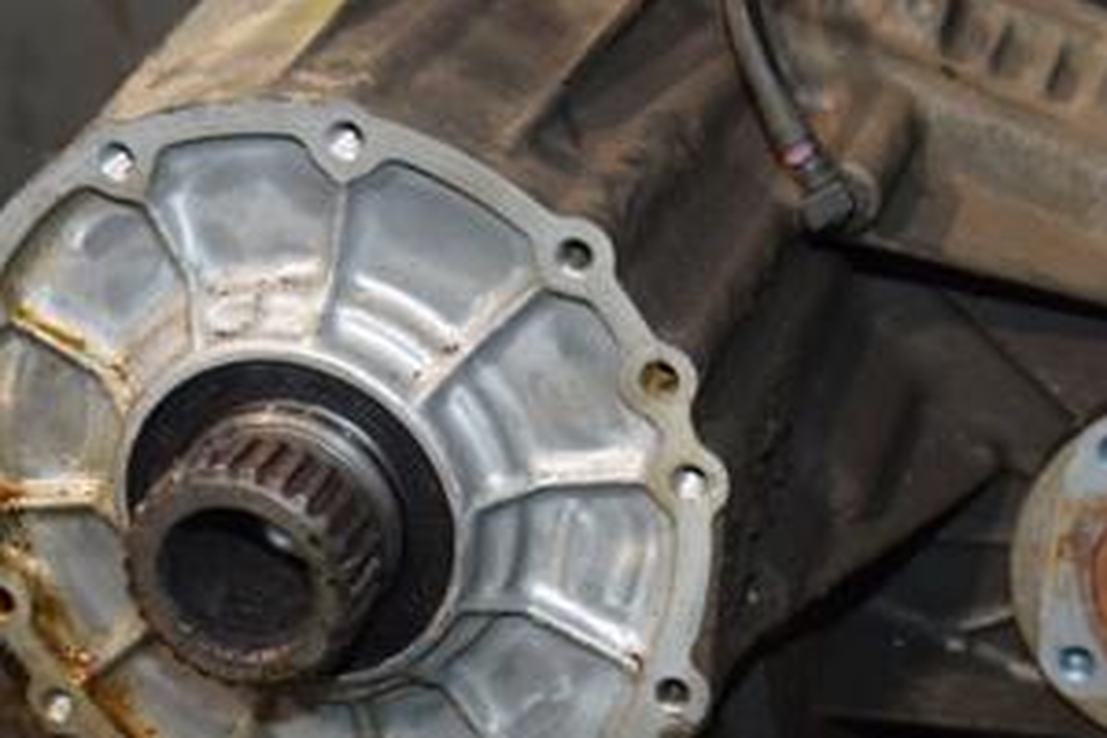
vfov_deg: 17.5
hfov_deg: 26.0
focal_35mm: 78
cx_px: 572
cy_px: 439
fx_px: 2398
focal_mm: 26
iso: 800
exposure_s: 1/60
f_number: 5
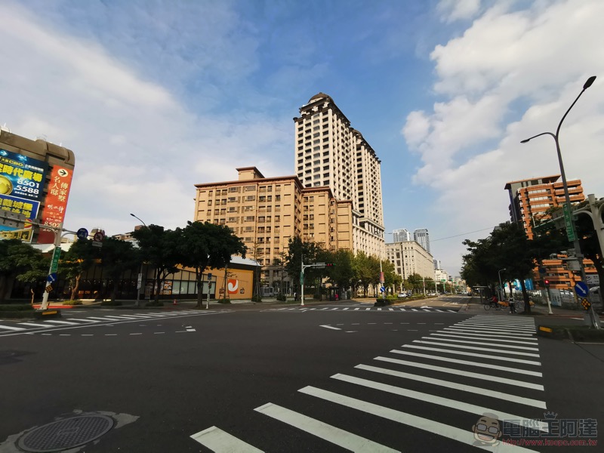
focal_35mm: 16
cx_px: 302
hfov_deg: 94.5
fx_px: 279
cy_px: 226
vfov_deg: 78.1
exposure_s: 1/784
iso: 50
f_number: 2.2
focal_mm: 3.95
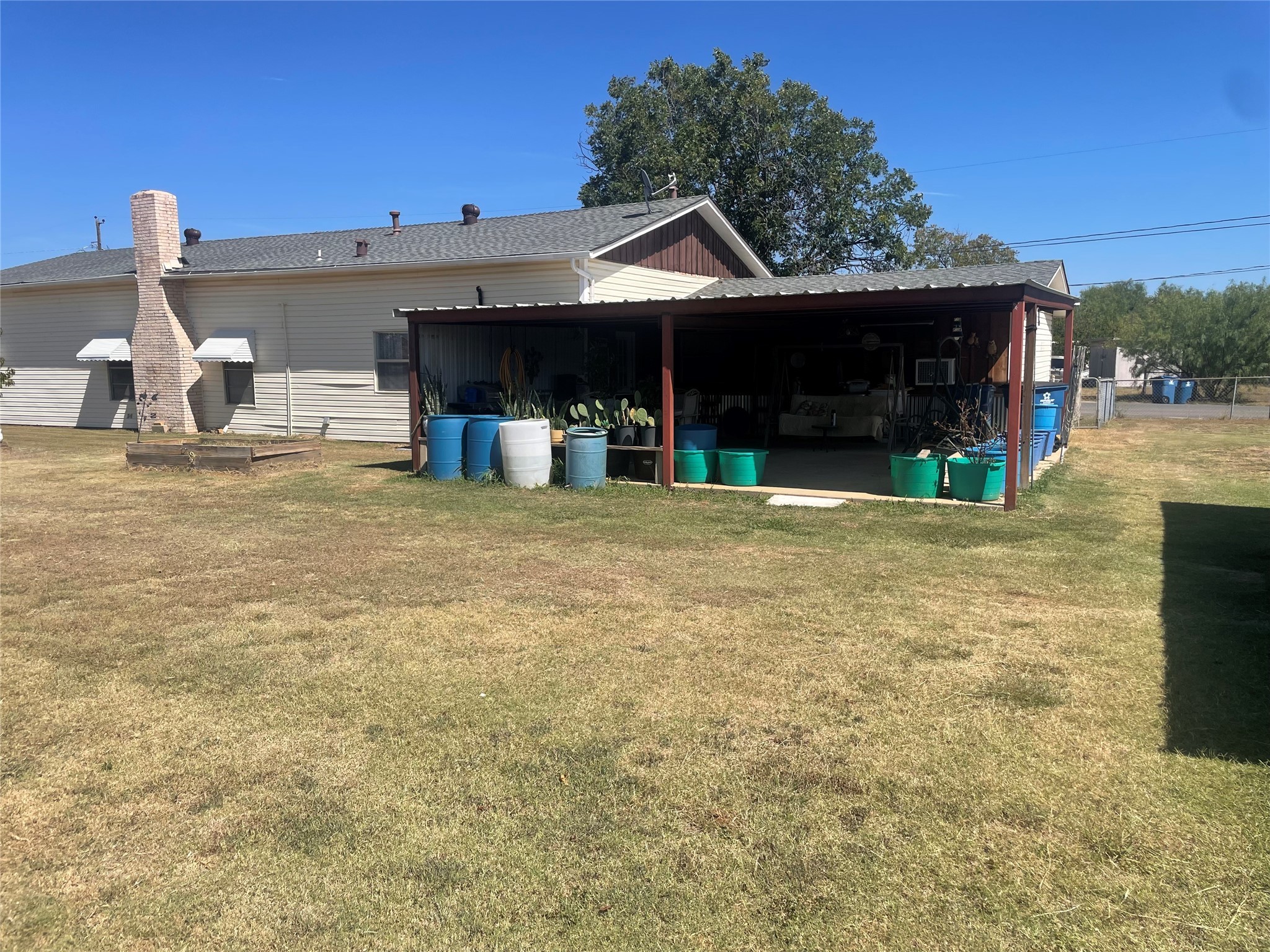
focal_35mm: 26
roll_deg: +0.7
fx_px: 954
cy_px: 476
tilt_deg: -7.6
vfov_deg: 53.1
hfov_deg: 67.3
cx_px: 635
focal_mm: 4.2
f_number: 1.6
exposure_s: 1/4000
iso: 32
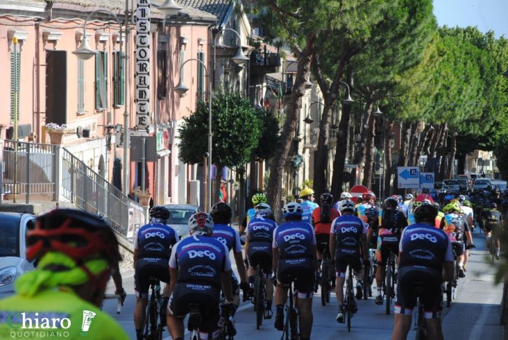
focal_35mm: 158
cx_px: 254
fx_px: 2224
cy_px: 170
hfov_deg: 13.0
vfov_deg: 8.7
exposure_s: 1/640
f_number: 6.3
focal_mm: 105
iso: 400
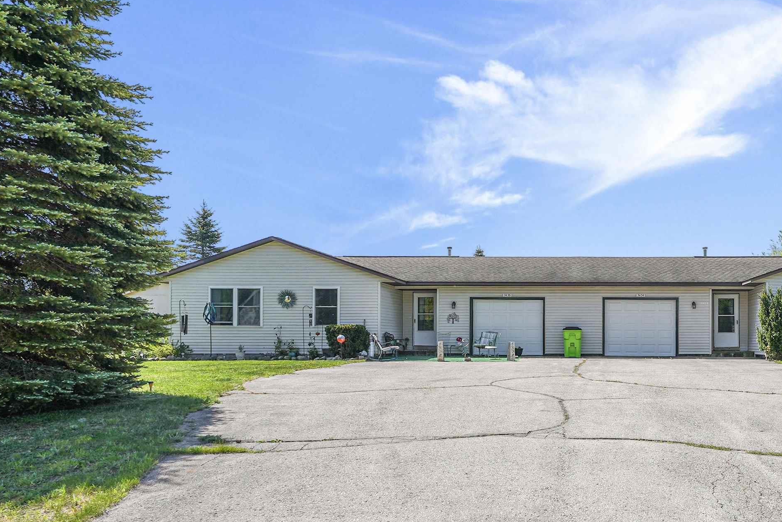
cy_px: 340
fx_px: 702
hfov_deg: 55.6
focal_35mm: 32
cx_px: 581
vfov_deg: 40.4
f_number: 7.1
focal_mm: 19.8
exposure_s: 1/800
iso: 200
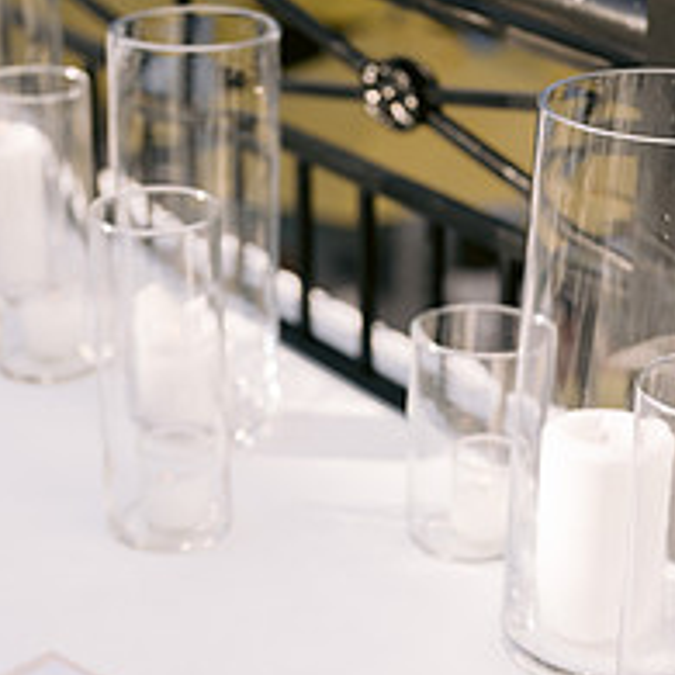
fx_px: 2162
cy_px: 665
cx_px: 228
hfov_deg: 17.7
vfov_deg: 17.4
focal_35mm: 98
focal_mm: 50
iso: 160
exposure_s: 1/2000
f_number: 3.2
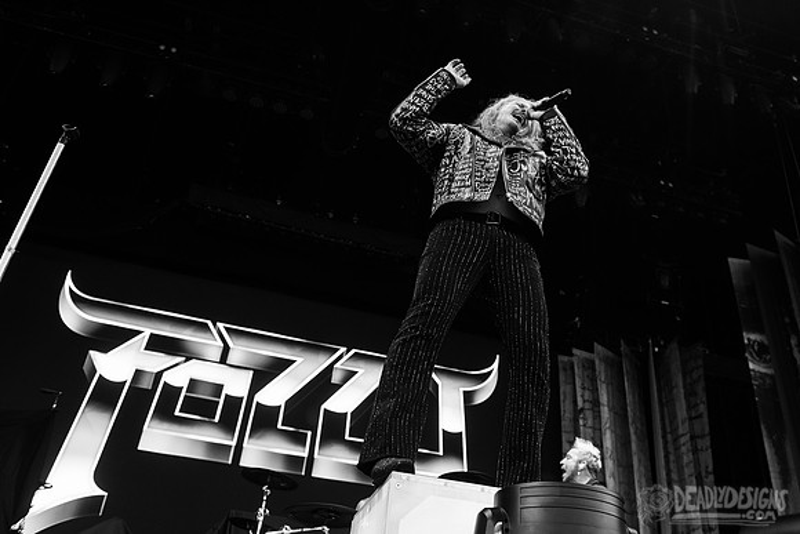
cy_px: 246
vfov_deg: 39.4
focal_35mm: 33
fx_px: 744
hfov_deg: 56.5
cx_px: 432
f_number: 4
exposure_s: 1/250
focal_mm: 31
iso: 640
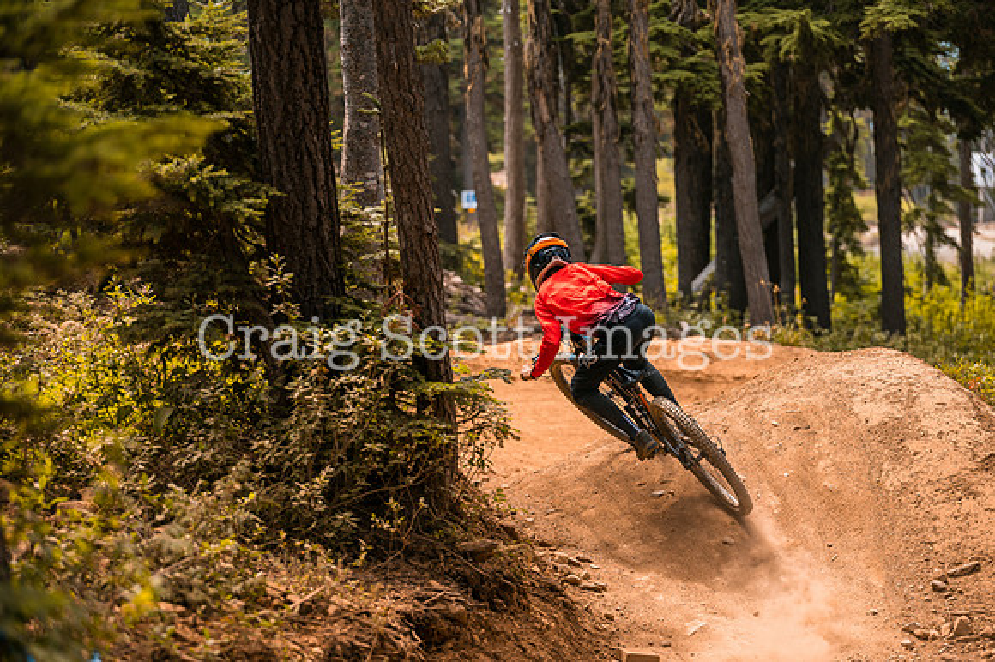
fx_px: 3238
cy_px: 370
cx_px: 555
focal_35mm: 117
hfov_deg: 17.5
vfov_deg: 11.7
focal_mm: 105
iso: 280
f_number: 2.8
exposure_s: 1/1600
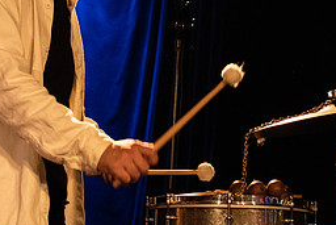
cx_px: 117
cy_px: 47
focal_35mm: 153
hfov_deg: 13.4
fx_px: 1429
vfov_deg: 9.0
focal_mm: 58
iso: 3200
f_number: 3.2
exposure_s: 1/125
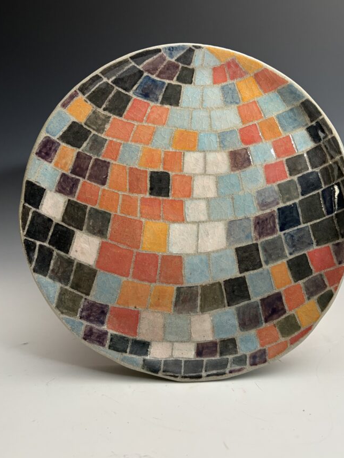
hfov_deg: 45.4
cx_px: 191
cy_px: 221
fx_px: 411
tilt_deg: -10.5
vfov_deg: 58.3
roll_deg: +0.8
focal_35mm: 31
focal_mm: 5.96
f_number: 1.6
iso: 200
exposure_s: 1/60
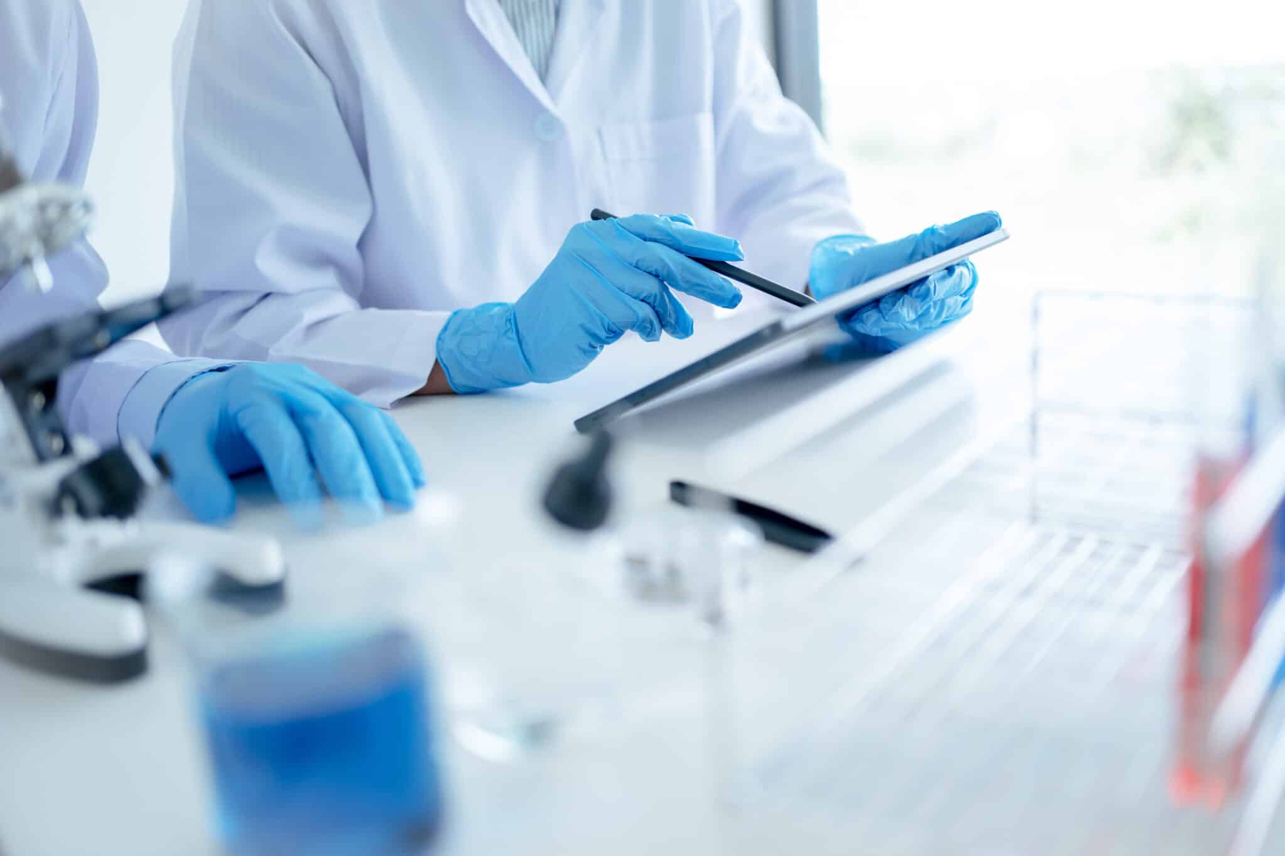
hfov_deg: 54.4
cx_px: 642
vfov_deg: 37.8
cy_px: 428
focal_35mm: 35
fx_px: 1249
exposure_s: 1/200
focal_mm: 35
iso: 100
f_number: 2
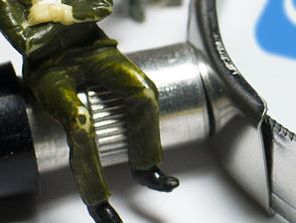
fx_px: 2482
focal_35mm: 290
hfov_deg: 6.7
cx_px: 471
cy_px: 30
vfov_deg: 5.1
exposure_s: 1/160
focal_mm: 50
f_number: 5
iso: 500
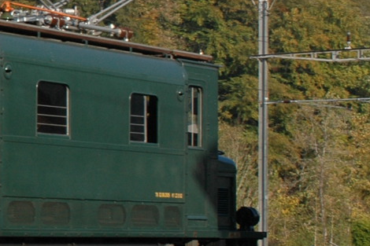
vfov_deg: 8.9
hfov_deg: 12.0
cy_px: 59
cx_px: -359
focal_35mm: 153
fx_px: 1572
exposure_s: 1/320
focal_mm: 25
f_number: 9
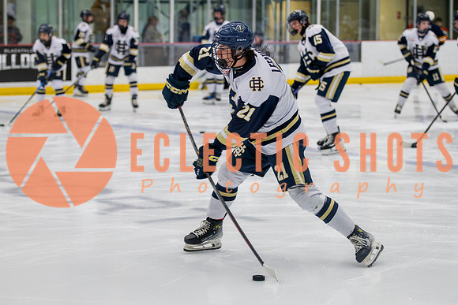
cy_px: 155
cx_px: 234
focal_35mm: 117
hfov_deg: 17.5
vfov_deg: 11.7
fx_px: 1490
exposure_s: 1/640
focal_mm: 85
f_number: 3.2
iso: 2000
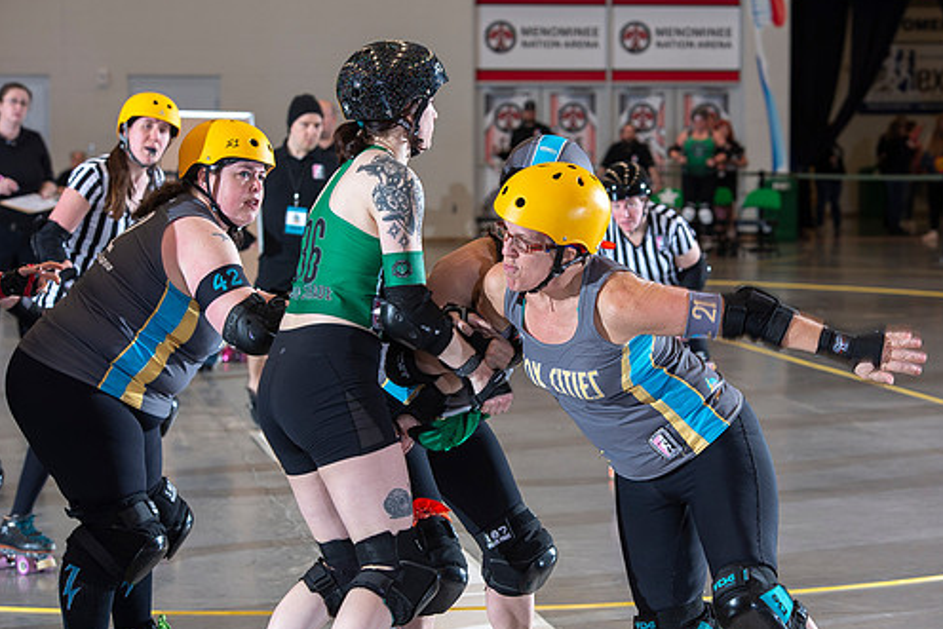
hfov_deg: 17.5
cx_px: 532
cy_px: 356
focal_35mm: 117
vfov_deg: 11.7
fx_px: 3065
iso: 640
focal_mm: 100
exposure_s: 1/160
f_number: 5.6
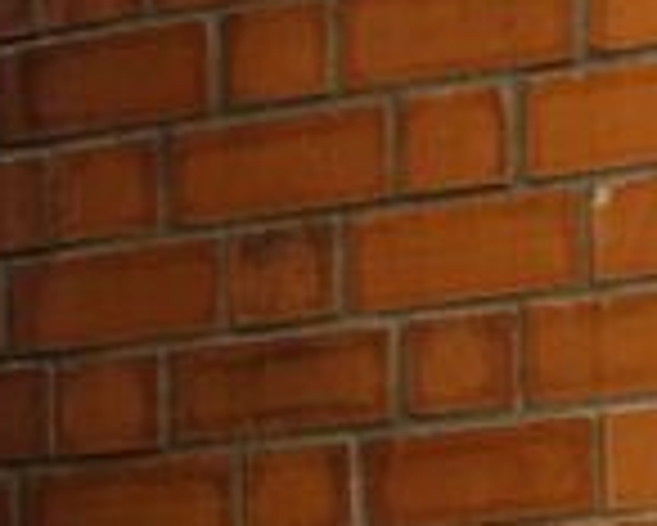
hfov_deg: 5.9
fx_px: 6402
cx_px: 446
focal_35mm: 329
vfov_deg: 4.6
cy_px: 1461
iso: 100
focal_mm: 6.76
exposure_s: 1/60
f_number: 1.78
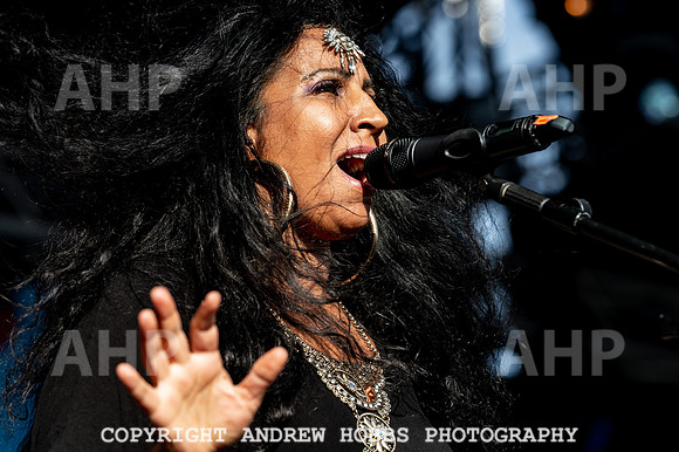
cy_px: 226
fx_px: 3487
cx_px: 340
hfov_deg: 11.1
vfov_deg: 7.4
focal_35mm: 185
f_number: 5.6
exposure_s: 1/640
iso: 180
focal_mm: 185
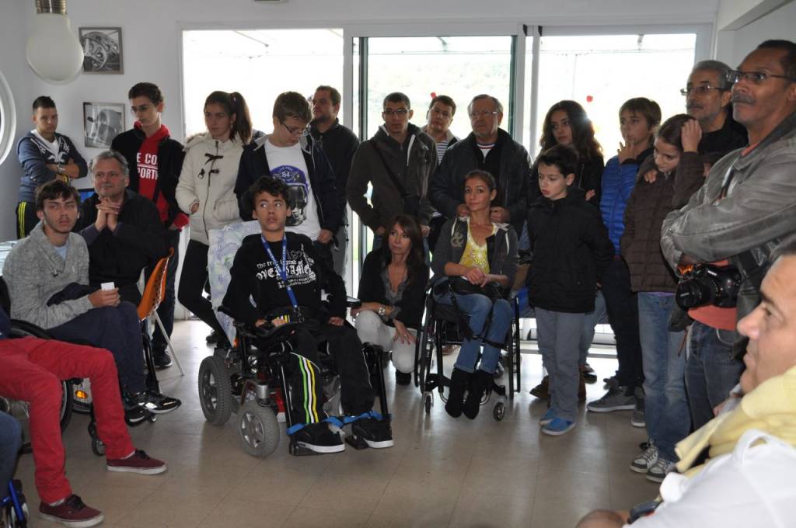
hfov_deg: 49.6
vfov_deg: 34.1
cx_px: 398
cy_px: 264
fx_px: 861
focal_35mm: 39
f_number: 4
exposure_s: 1/125
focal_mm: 26
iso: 640
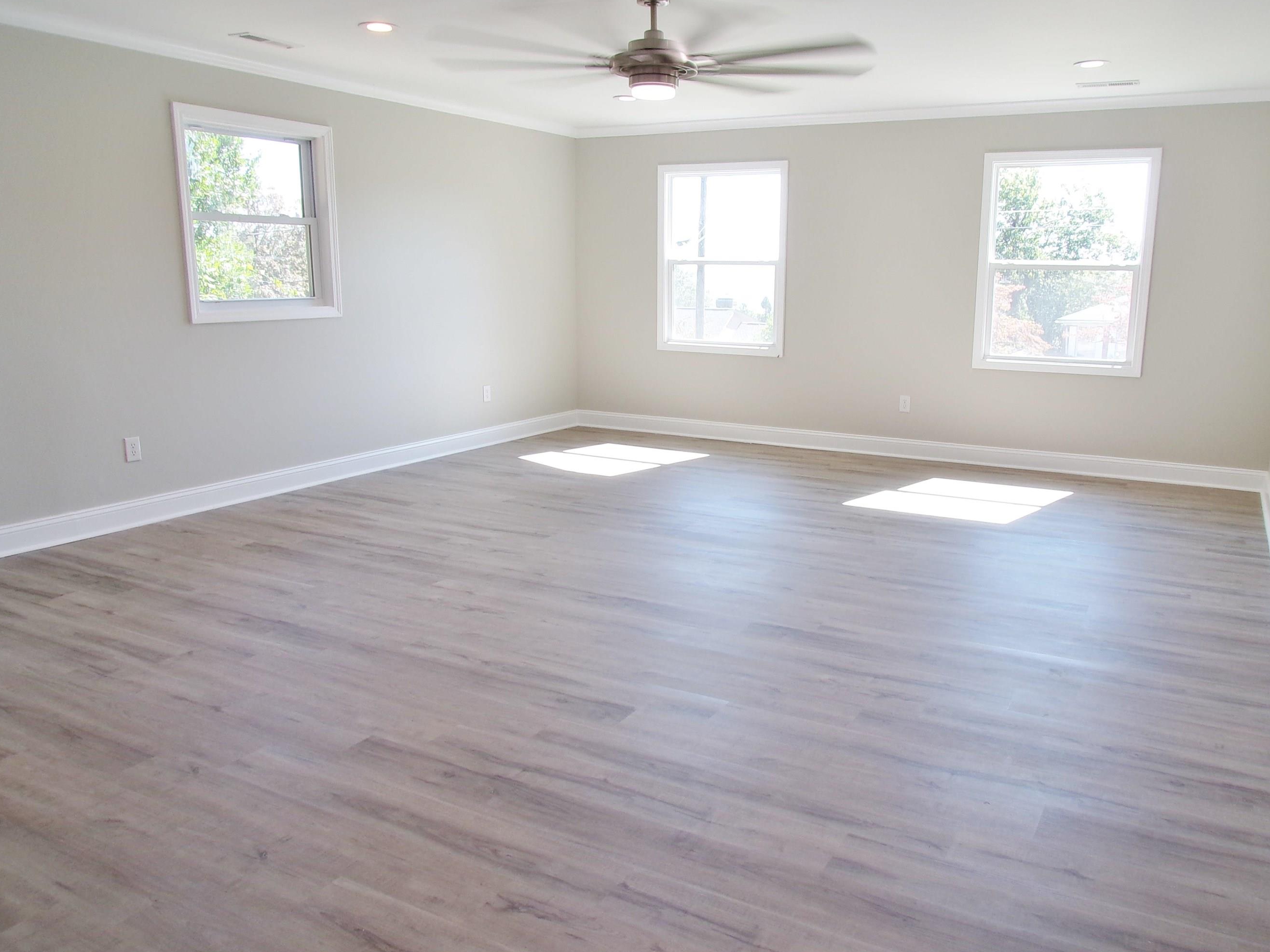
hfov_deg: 63.2
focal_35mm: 28
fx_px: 1027
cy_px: 480
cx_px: 714
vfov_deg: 49.7
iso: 100
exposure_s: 1/40
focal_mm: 4.3
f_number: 4.4
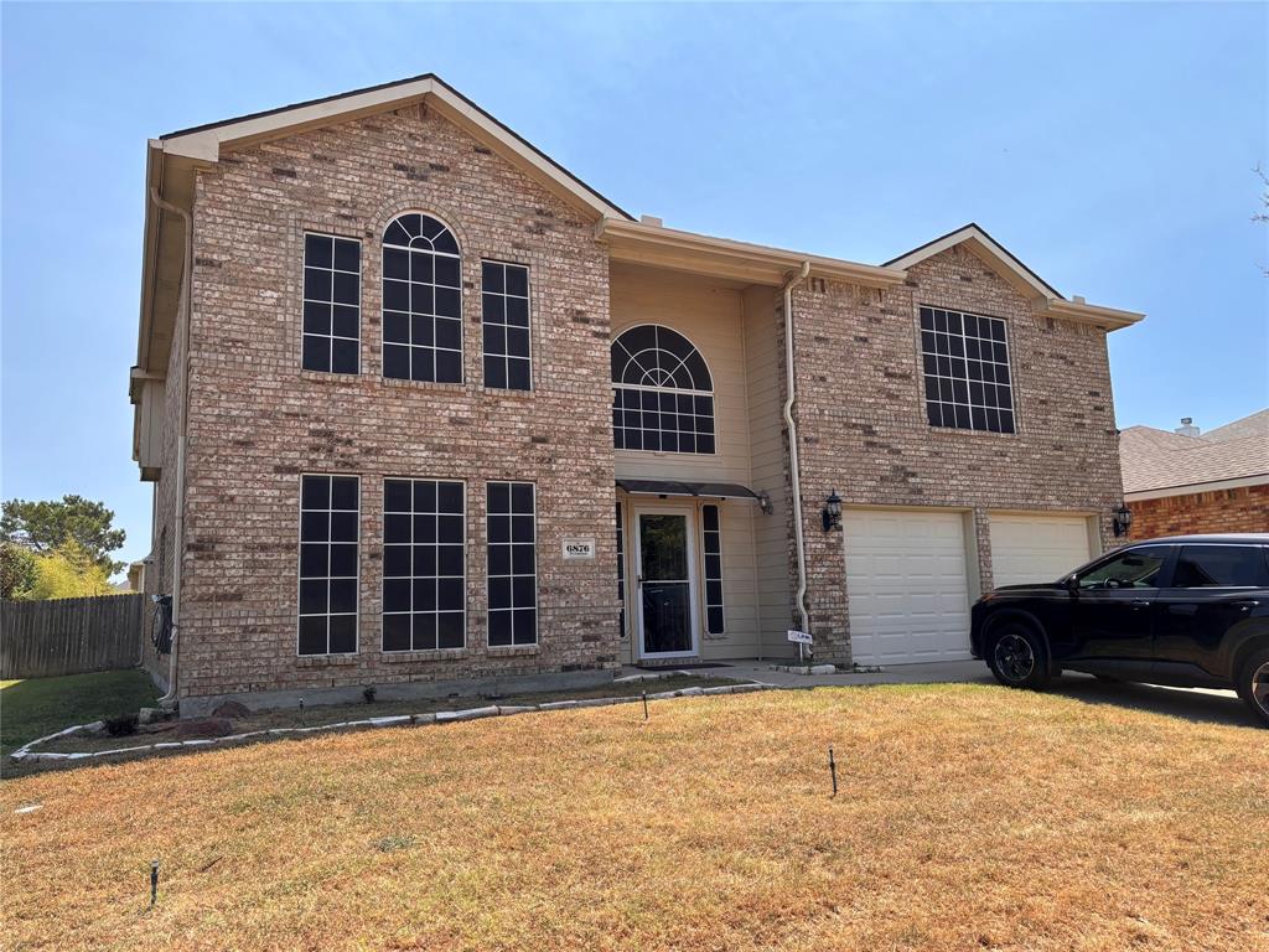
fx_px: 953
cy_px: 476
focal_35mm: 26
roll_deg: +1.6
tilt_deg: +8.0
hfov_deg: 67.3
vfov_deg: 53.1
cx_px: 634
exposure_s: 1/2639
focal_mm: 5.96
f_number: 1.6
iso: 50
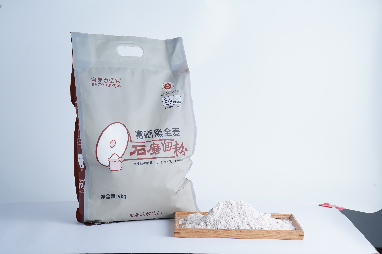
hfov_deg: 23.6
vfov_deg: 15.9
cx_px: 191
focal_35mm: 86
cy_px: 127
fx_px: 912
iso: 320
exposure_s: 1/125
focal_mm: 86
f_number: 11
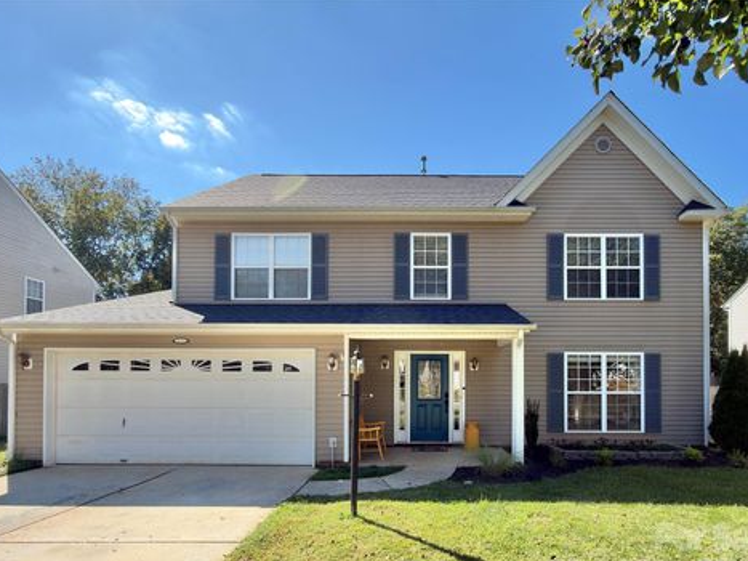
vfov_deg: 81.6
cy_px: 299
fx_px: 324
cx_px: 380
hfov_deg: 98.2
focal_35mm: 15
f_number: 2.2
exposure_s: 1/490
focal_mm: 2.22
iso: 25
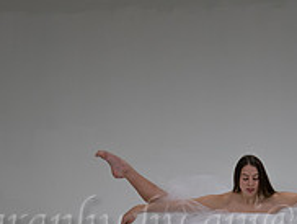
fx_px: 1263
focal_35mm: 147
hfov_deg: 13.3
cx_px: 258
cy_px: 249
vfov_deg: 10.0
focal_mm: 48
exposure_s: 1/500
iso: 400
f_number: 5.6
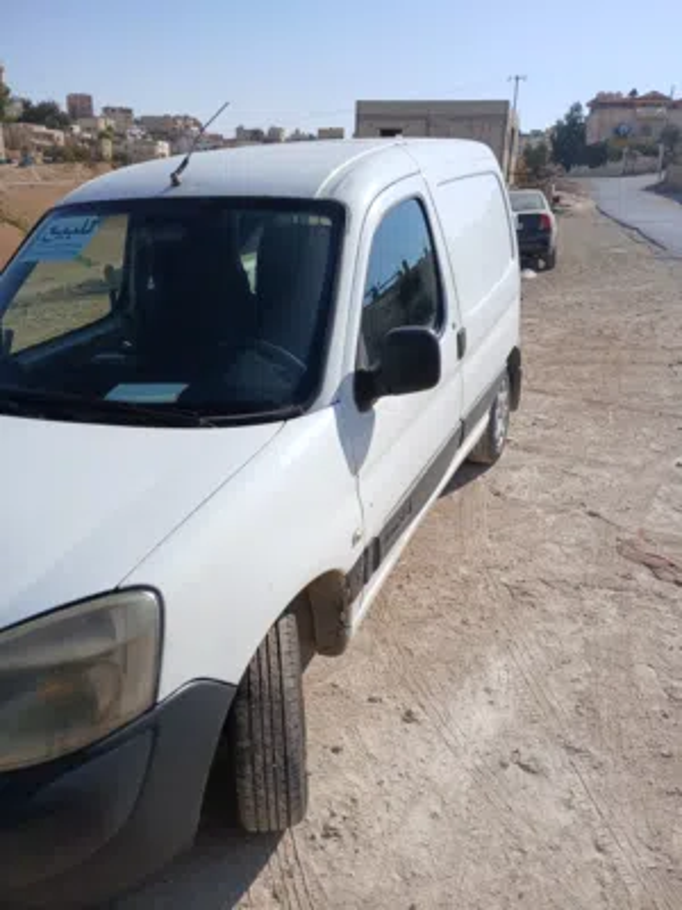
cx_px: 341
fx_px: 683
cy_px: 455
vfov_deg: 67.3
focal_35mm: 26
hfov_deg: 53.1
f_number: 1.8
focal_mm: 3.98
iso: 20
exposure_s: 1/853
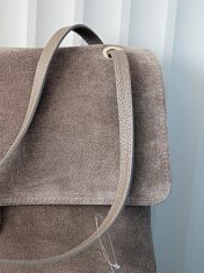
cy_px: 89
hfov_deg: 23.2
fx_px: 464
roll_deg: +0.0
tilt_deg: -11.4
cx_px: -23
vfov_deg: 32.4
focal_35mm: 59
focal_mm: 5.96
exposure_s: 1/121
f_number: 1.6
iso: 32
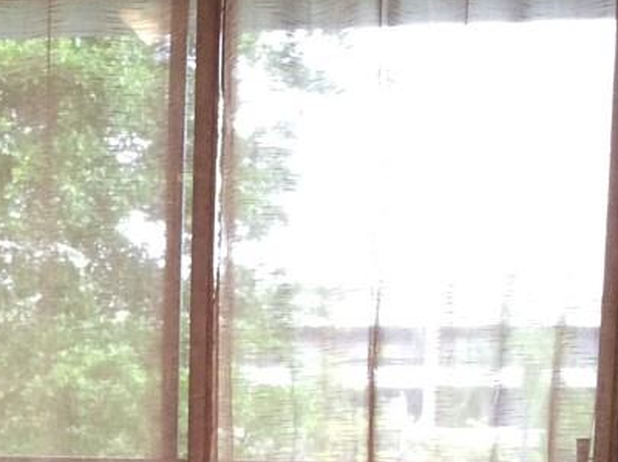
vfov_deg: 17.3
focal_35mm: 82
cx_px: 9
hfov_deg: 23.0
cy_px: 525
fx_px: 1462
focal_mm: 3.3
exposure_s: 1/24
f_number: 2.4
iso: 100
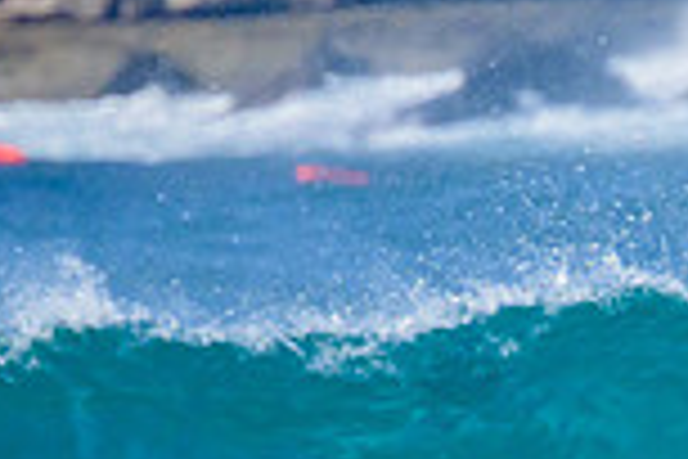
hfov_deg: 0.7
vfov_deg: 0.5
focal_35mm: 3031
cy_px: 610
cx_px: 1025
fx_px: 57921
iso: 1000
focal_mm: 800
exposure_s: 1/2000
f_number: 11
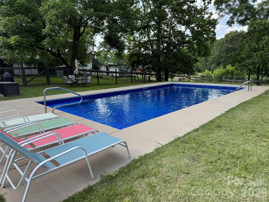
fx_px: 187
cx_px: 134
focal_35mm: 24
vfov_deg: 56.8
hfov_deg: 71.6
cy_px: 101
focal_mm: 6.76
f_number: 1.78
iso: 80
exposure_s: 1/1261
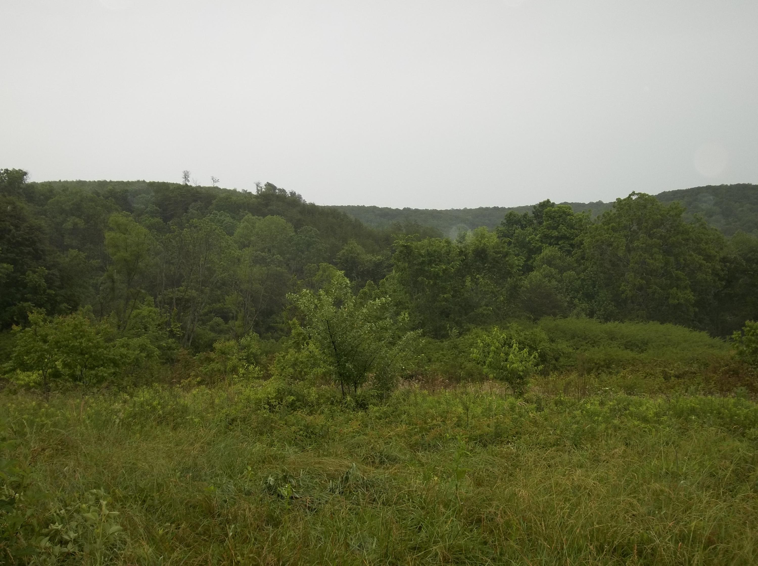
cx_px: 379
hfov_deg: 50.2
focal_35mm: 37
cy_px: 283
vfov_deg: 38.6
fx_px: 809
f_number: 4
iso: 80
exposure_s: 1/100
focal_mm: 6.6
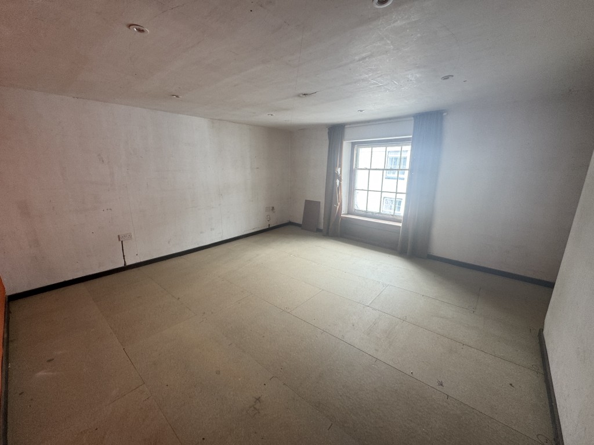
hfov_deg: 102.1
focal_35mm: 14
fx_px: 240
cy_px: 222
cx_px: 297
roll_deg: +1.4
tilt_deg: -13.6
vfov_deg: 85.7
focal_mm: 2.22
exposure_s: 1/99
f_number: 2.2
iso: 100
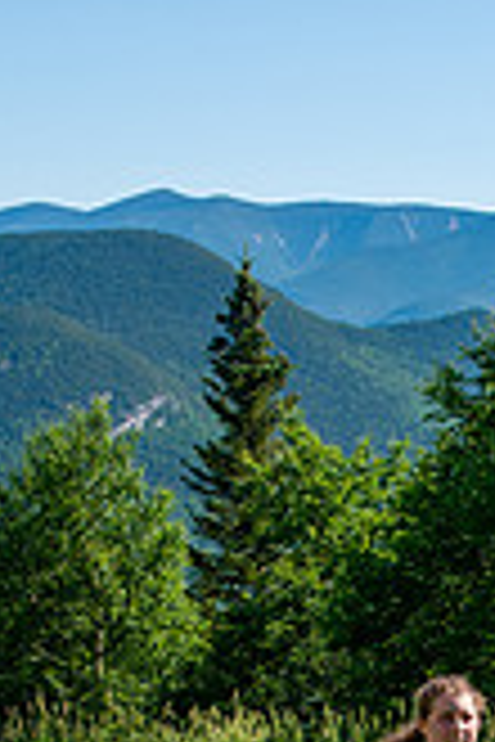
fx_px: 2867
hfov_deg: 9.8
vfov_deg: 14.1
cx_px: 506
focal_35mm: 139
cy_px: 994
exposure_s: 1/400
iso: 200
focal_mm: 34
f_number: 8
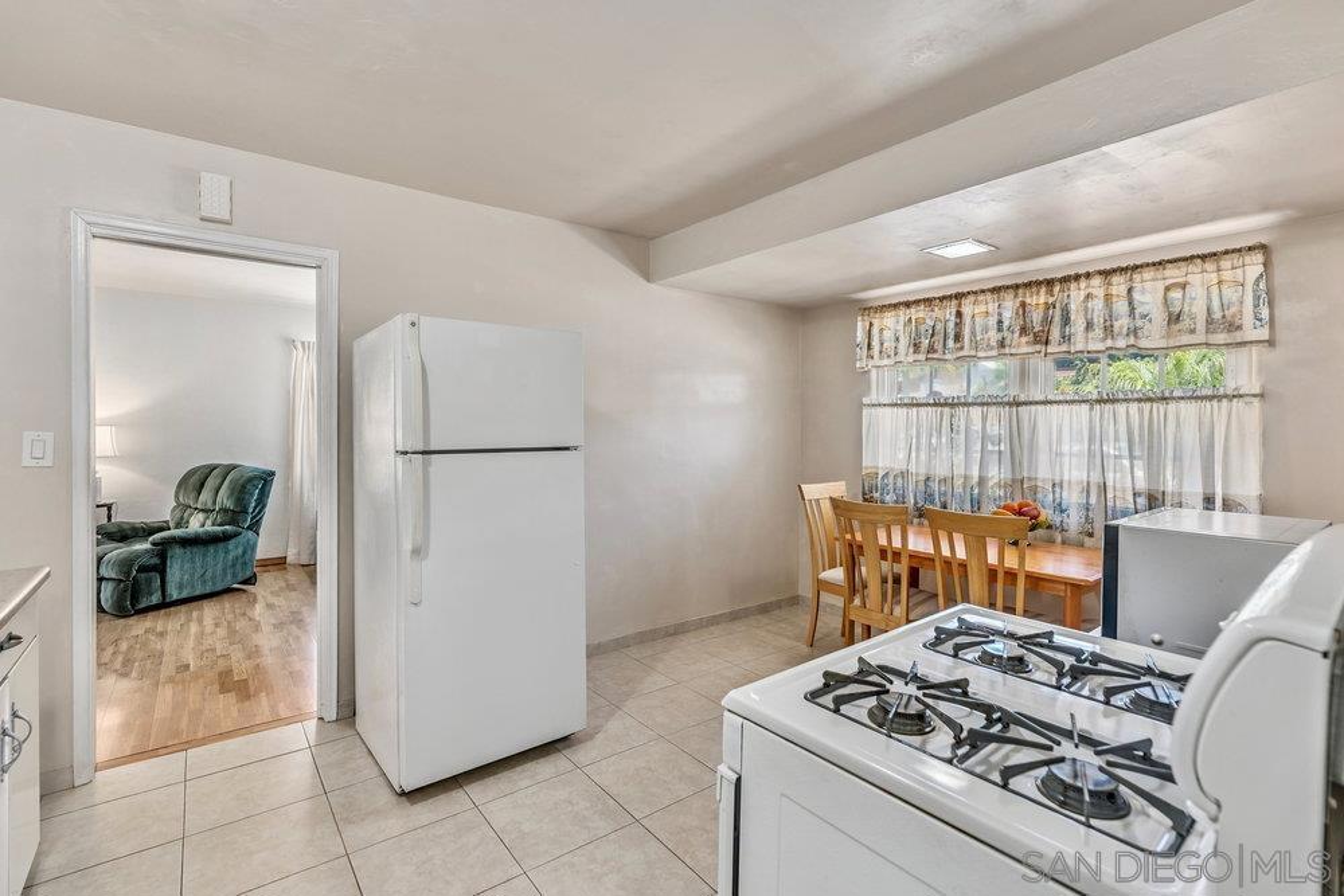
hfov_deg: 96.7
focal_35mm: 16
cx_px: 672
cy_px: 448
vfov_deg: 73.8
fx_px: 597
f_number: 5.6
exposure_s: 1/6
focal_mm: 16
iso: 100
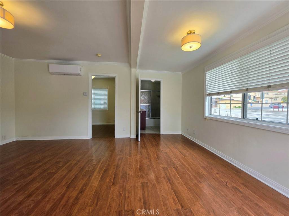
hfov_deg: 106.2
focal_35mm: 13
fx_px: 109
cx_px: 144
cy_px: 108
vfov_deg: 89.9
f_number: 1.9
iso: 32
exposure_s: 1/120
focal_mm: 2.2
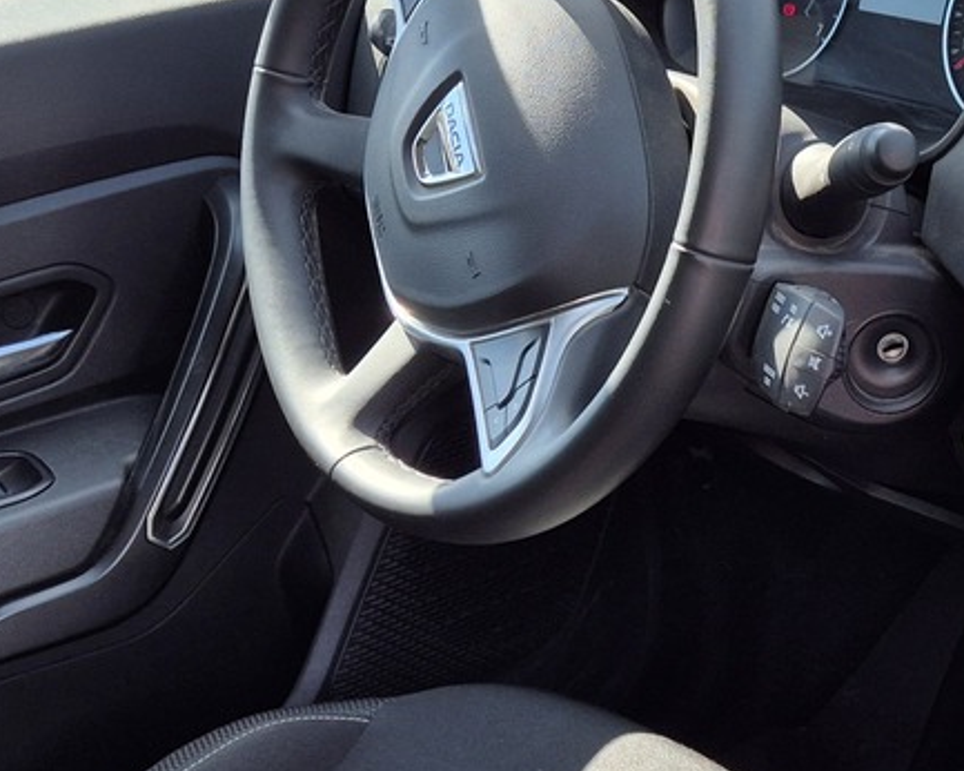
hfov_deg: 22.1
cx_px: 984
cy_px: 635
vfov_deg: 18.3
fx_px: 2367
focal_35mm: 83
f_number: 1.8
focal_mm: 5.4
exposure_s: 1/367
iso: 25
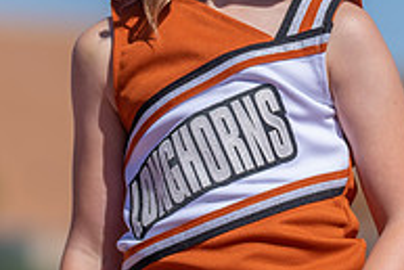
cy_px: -26
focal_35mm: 393
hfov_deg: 5.2
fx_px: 4414
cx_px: 270
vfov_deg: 3.5
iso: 100
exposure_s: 1/3200
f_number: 2.8
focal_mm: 131
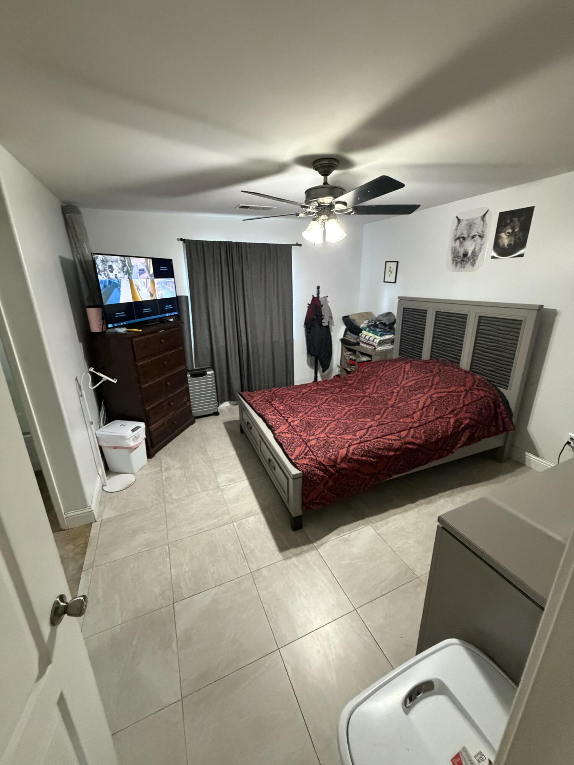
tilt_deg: -18.2
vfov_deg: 102.1
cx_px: 287
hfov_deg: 85.7
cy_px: 382
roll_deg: +2.5
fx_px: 310
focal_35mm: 14
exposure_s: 1/60
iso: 1000
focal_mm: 2.22
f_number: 2.2
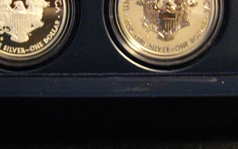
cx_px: 83
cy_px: 25
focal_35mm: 63
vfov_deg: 20.4
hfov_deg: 32.2
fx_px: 409
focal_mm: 5.7
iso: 800
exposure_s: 1/40
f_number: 2.9
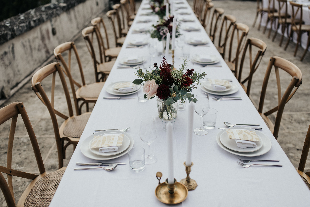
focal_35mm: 35
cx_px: 154
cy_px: 103
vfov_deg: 37.5
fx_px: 304
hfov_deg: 54.0
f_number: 2.2
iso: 100
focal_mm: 35
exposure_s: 1/6400
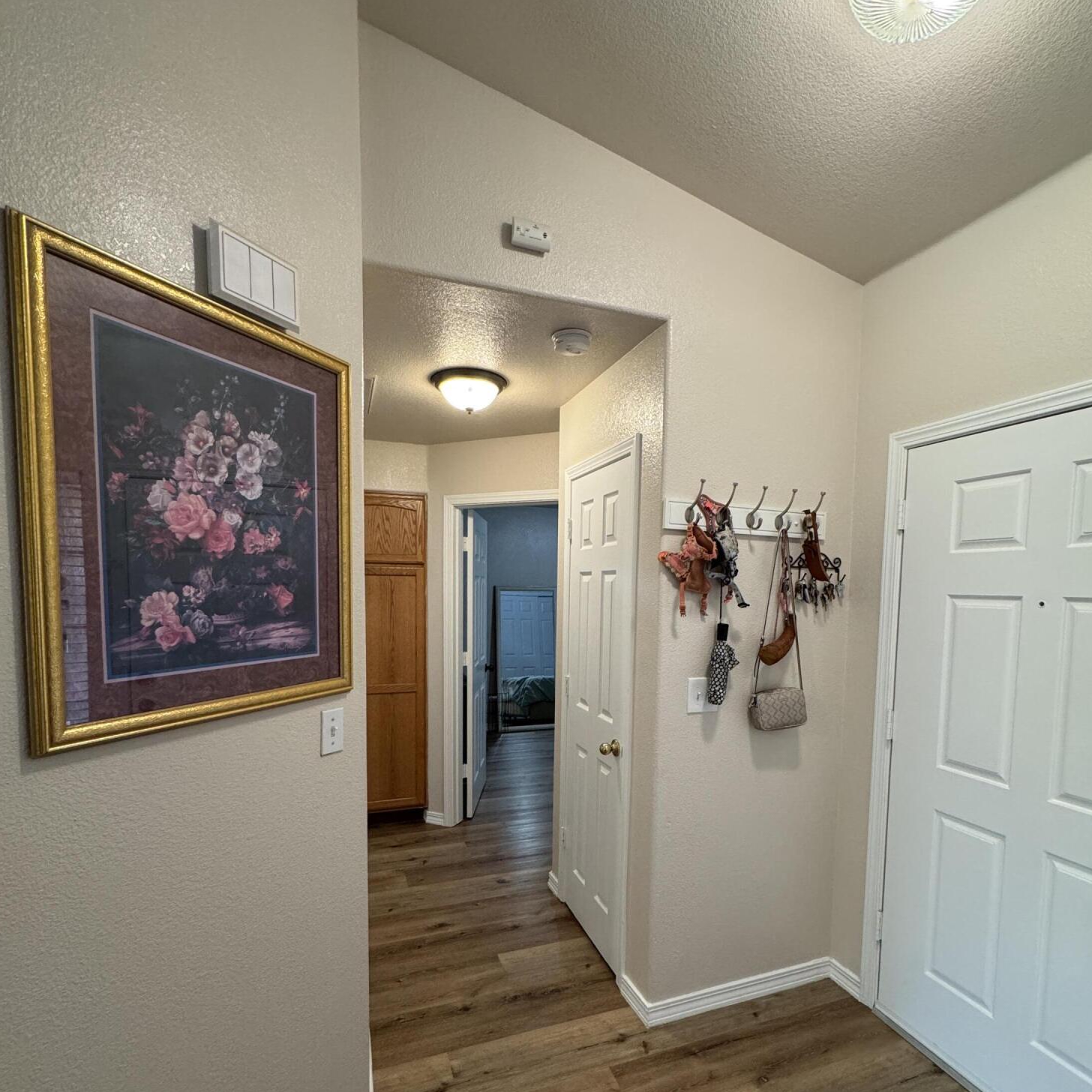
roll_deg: -0.6
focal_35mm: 17
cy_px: 627
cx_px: 558
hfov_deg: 84.0
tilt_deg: -4.7
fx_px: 607
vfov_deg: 83.4
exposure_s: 1/60
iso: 320
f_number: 2.2
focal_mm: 2.22
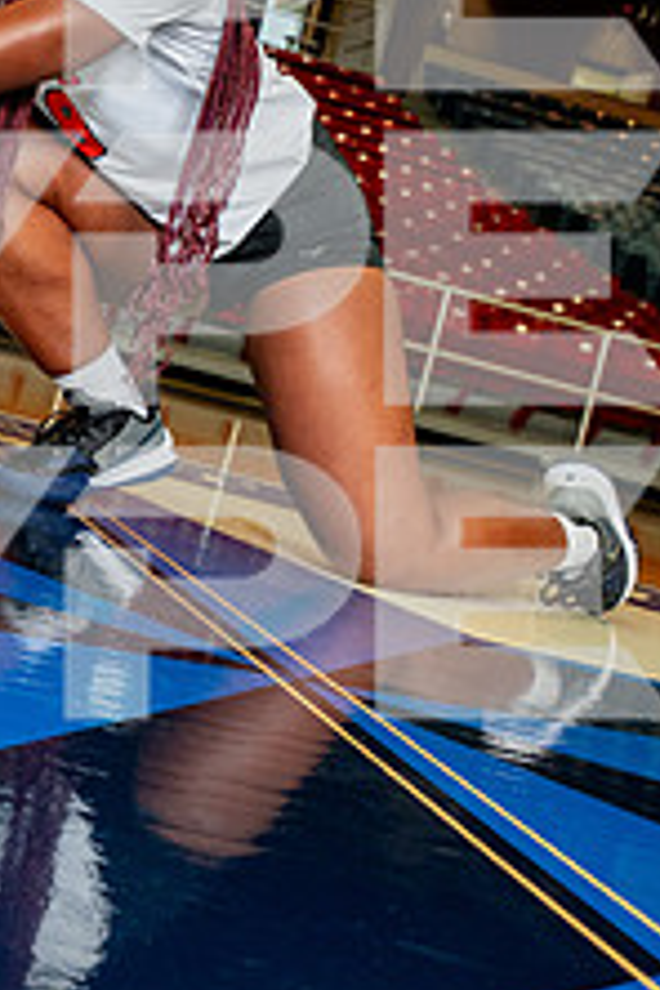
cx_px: 22
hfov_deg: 19.3
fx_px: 1897
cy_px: 272
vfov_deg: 28.9
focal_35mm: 69
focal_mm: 34
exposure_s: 1/200
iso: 800
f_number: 7.1
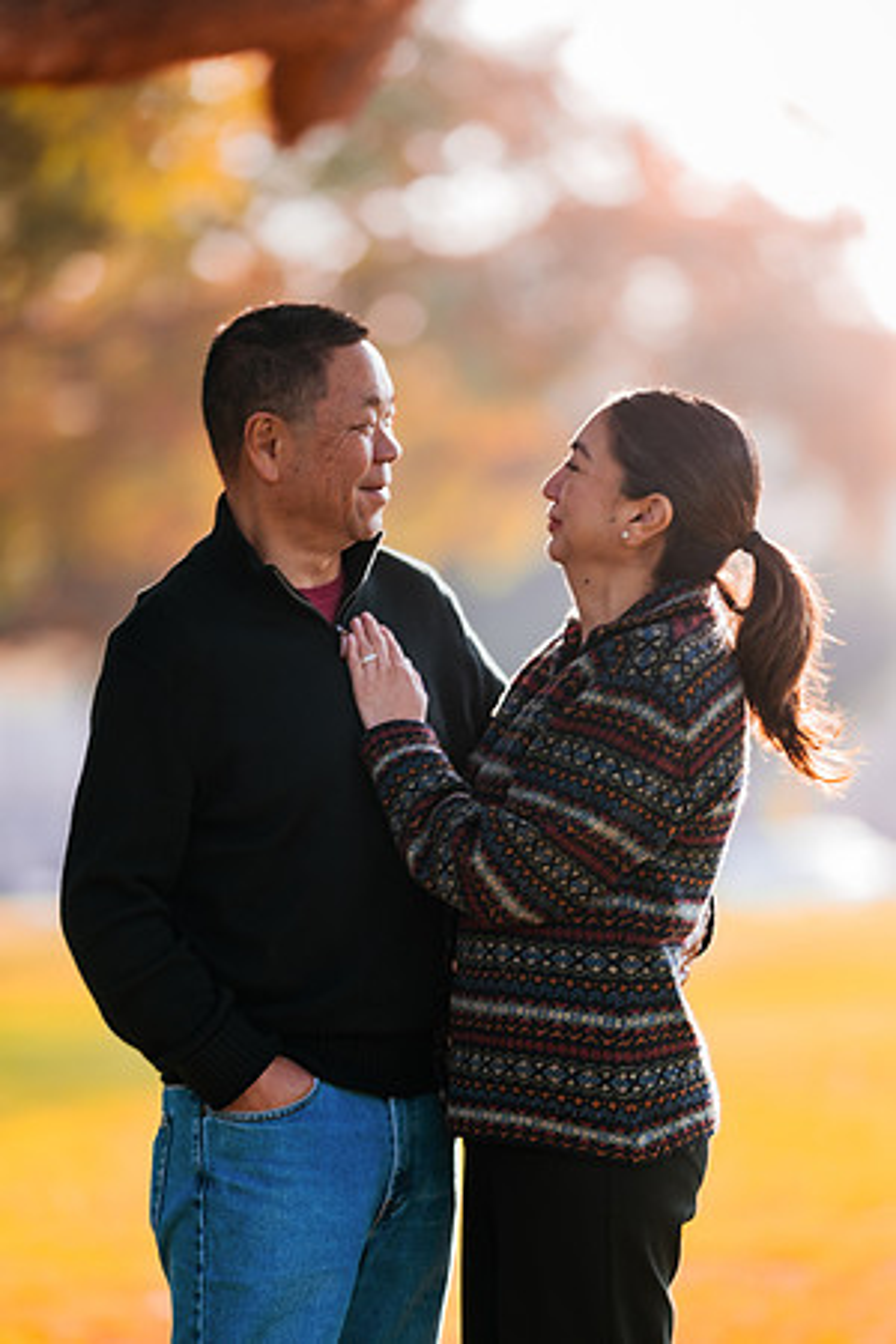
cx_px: 448
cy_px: 672
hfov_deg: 10.2
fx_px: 5040
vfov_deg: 15.2
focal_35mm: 135
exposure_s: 1/400
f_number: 1.8
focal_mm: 135
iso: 100
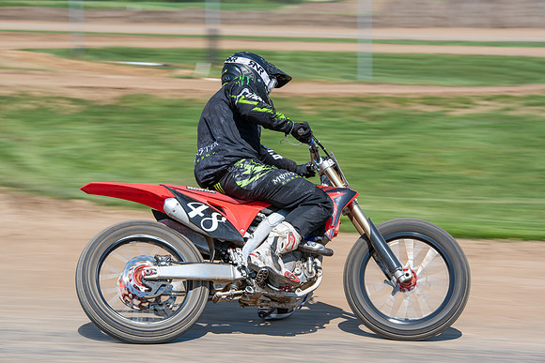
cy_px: 182
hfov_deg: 18.3
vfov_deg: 12.2
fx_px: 1696
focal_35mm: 112
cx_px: 272
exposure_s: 1/200
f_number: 8
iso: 100
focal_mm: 112
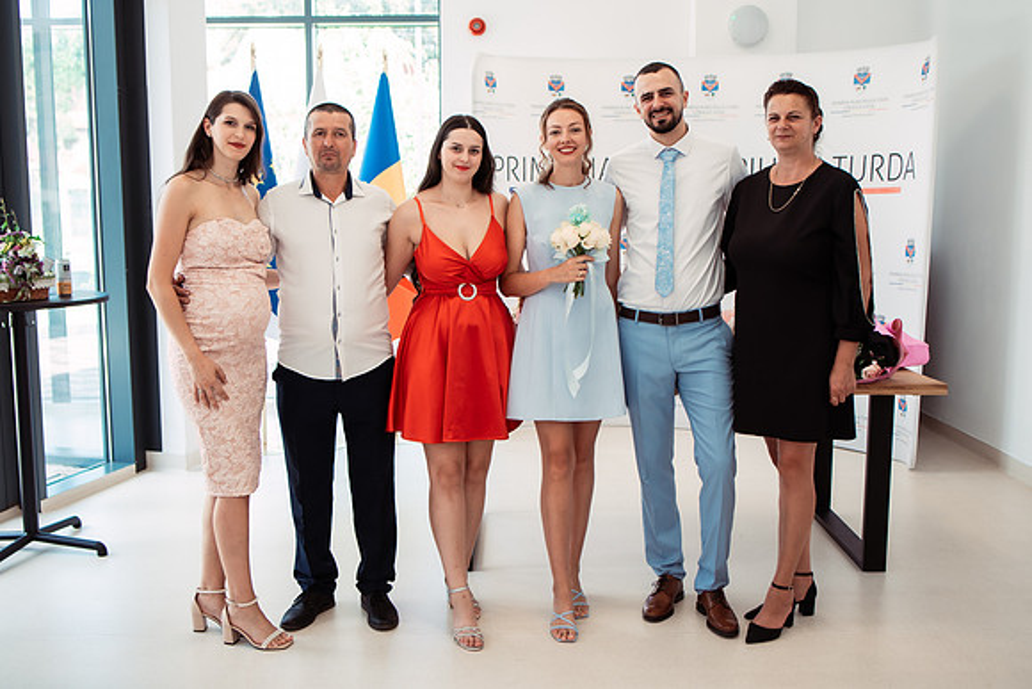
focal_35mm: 36
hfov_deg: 53.3
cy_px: 344
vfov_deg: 37.0
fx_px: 1029
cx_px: 509
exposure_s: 1/400
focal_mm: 35
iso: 400
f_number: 3.2
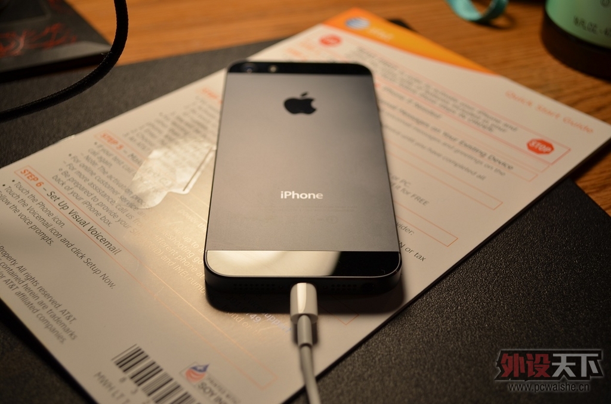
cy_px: 202
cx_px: 306
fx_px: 813
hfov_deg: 41.2
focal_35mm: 48
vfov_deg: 27.9
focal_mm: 32
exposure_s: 1/30
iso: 100
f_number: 4.8
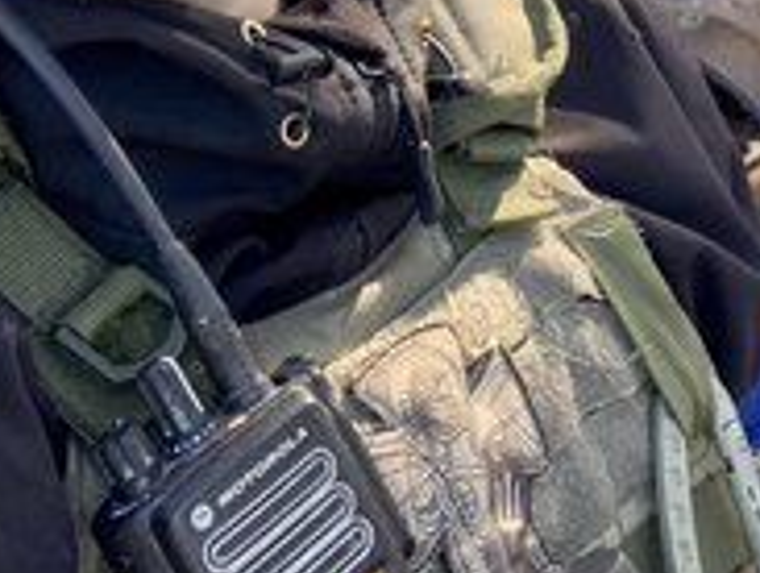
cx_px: 432
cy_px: -272
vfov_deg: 14.9
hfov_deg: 21.0
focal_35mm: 93
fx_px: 2046
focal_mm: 2.87
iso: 25
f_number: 2.2
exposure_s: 1/121
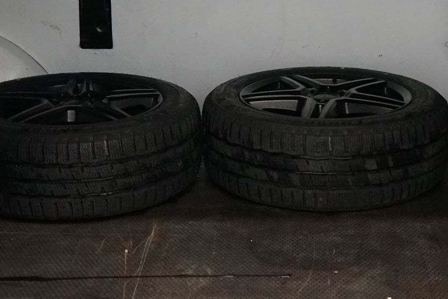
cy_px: 42
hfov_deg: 23.3
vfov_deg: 15.6
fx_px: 1083
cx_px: 272
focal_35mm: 87
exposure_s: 1/160
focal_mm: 29
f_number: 3.5
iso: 4000
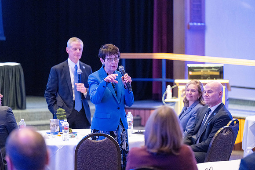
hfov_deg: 16.4
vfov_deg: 11.0
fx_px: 886
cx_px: 128
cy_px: 85
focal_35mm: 125
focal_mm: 125
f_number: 2.8
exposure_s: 1/160
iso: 5000
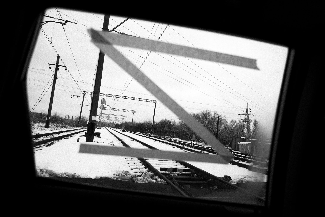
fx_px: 217
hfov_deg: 73.7
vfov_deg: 53.1
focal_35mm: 24
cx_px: 162
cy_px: 108
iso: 400
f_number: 4
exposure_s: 1/400
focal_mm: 24
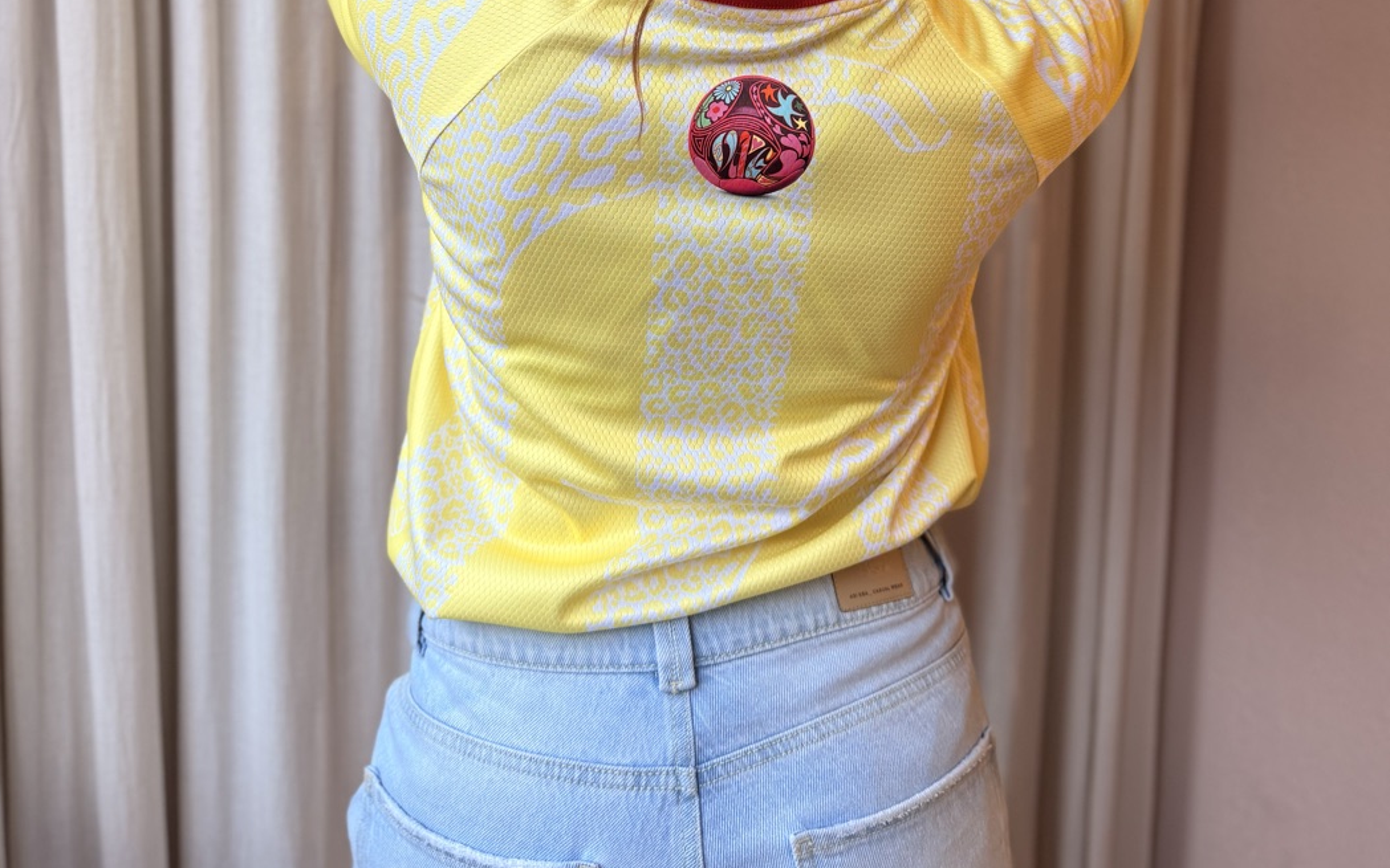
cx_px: 695
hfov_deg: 56.7
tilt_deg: -7.2
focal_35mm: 34
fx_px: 1288
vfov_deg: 35.4
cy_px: 113
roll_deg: -1.3
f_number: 1.78
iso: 160
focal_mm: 6.76
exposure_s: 1/120
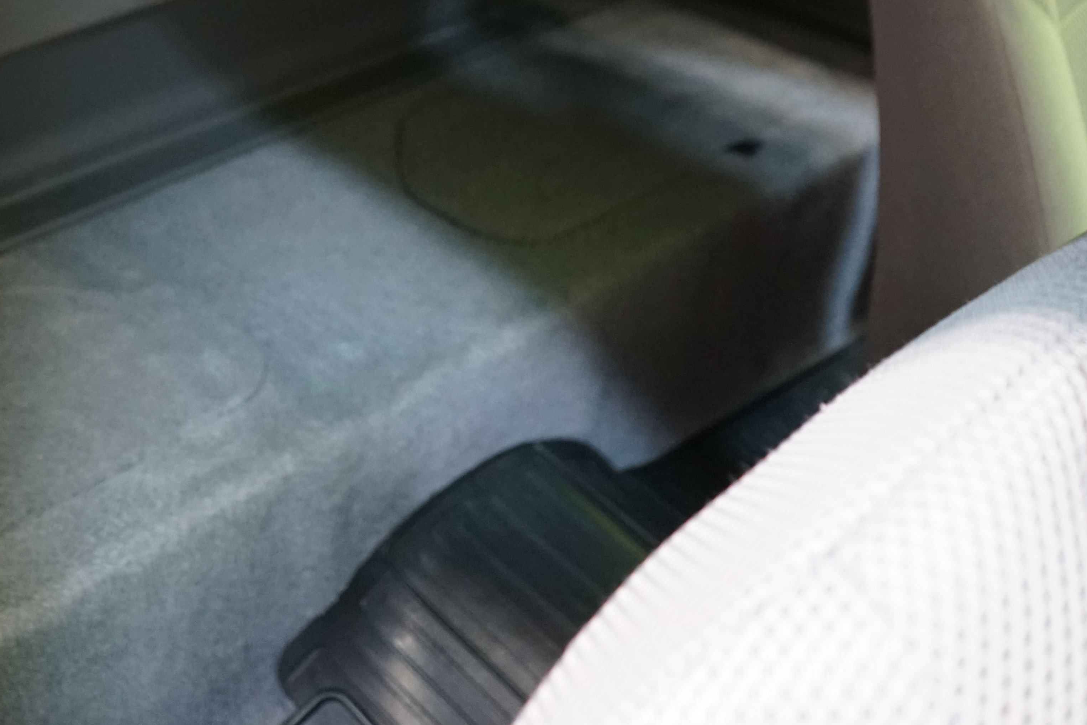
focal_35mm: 55
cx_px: 399
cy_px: 34
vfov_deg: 23.8
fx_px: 1660
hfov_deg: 36.0
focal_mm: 28
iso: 3200
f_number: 3.5
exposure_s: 1/30
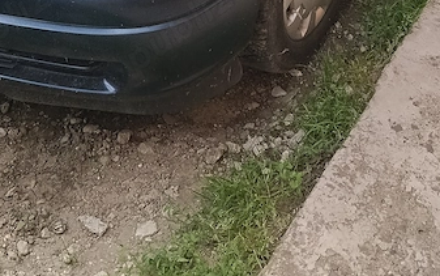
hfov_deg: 28.0
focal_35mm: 73
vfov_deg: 16.2
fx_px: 876
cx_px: 302
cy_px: -149
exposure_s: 1/577
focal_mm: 4.22
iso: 50
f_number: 1.8
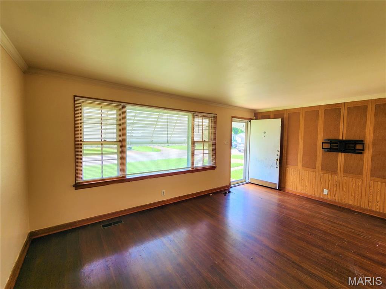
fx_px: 145
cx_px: 193
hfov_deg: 106.2
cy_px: 144
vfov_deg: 89.9
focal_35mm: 13
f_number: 2.2
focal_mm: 2.2
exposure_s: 1/60
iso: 50
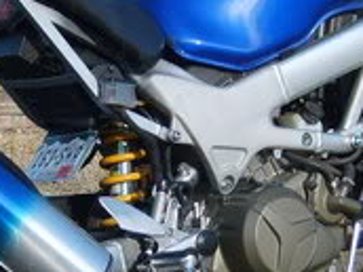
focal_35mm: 130
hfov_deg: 15.2
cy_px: 179
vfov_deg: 11.4
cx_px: 173
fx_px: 1363
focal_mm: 5.8
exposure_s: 1/500
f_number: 2.8
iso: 50
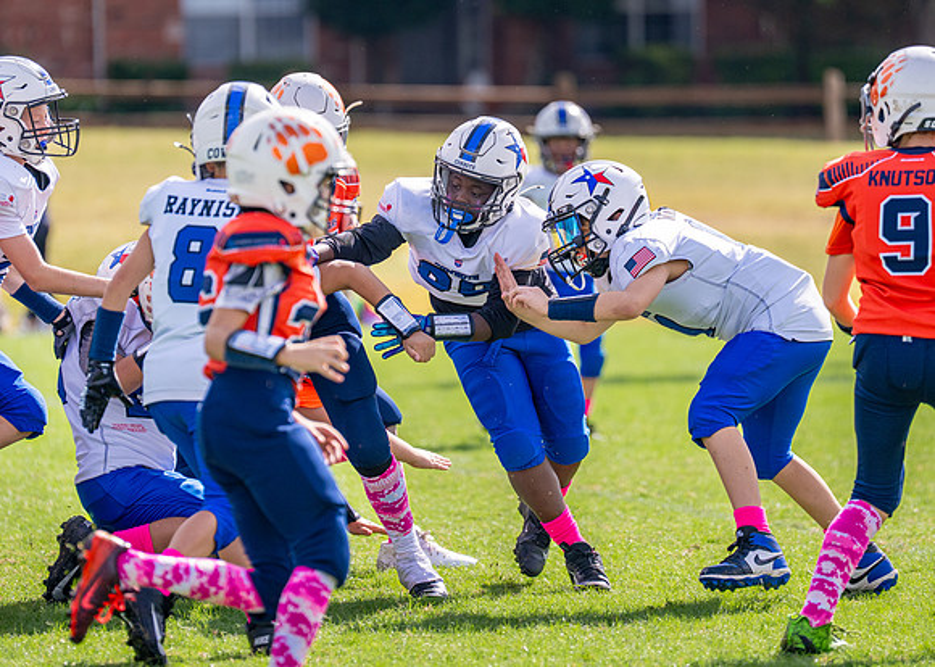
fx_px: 8063
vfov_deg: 4.7
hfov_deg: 6.6
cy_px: 204
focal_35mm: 304
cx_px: 456
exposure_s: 1/3200
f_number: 2.8
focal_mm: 200
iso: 250
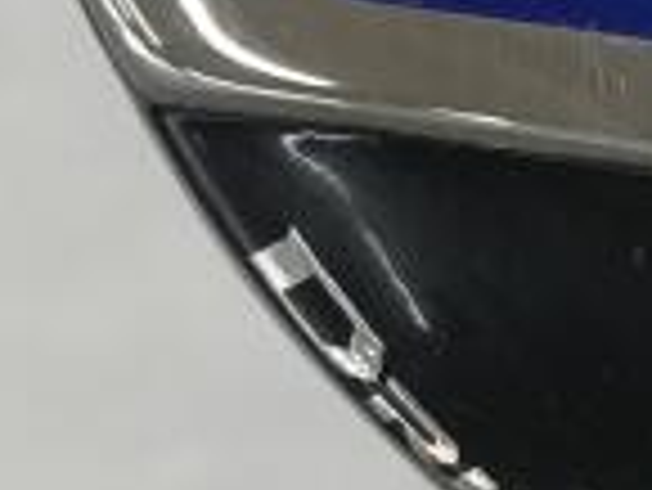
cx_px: 1070
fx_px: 3487
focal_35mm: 185
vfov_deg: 8.0
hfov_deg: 10.2
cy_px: -4
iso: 32
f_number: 1.8
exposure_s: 1/120
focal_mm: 3.99
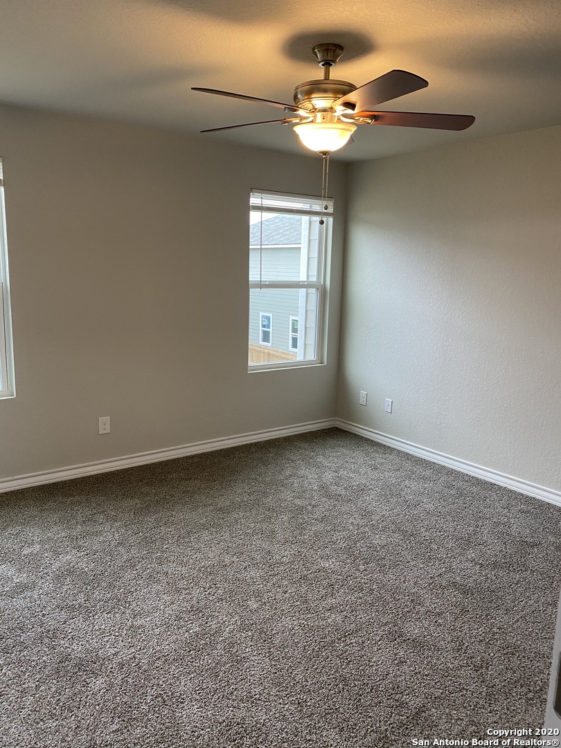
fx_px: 562
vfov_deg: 67.3
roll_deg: -2.2
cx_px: 280
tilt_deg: -9.1
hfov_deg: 53.1
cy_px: 374
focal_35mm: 26
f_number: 1.8
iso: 125
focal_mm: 4.25
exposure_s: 1/60
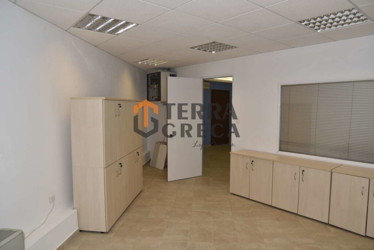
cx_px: 187
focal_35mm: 24
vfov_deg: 53.2
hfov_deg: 73.7
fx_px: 249
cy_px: 125
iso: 400
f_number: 11
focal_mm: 24
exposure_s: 1/60
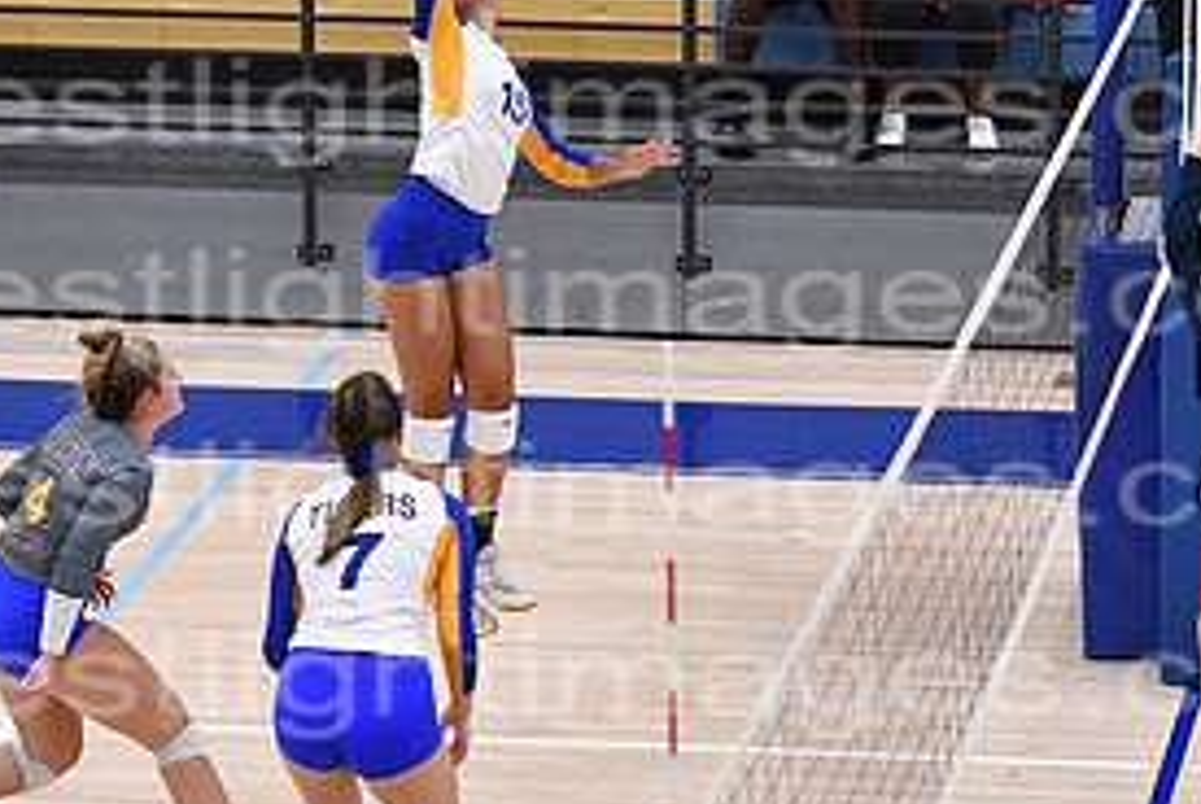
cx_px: 441
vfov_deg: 5.4
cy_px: 208
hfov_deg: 8.1
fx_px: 8449
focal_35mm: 253
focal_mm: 80
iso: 6400
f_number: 3.2
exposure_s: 1/1000
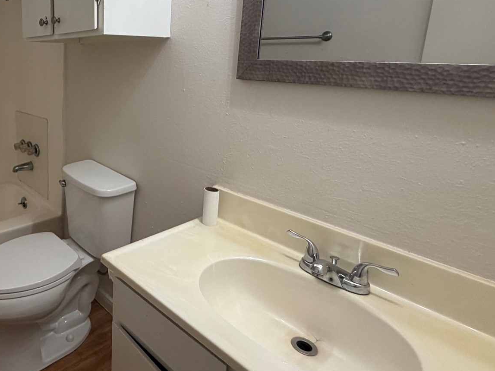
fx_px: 357
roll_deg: +0.3
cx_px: 91
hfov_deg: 62.8
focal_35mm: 25
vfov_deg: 53.9
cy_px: 129
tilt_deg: -12.2
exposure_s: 1/60
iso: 200
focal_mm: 2.22
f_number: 2.2
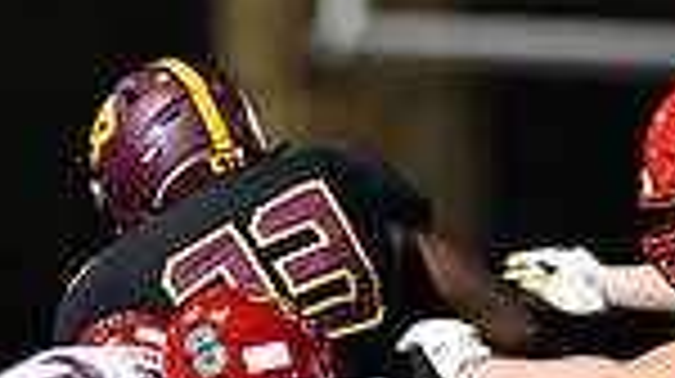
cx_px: 248
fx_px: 21777
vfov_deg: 1.0
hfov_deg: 1.8
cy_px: 493
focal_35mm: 1218
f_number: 2.8
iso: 3200
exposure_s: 1/1000
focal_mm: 300
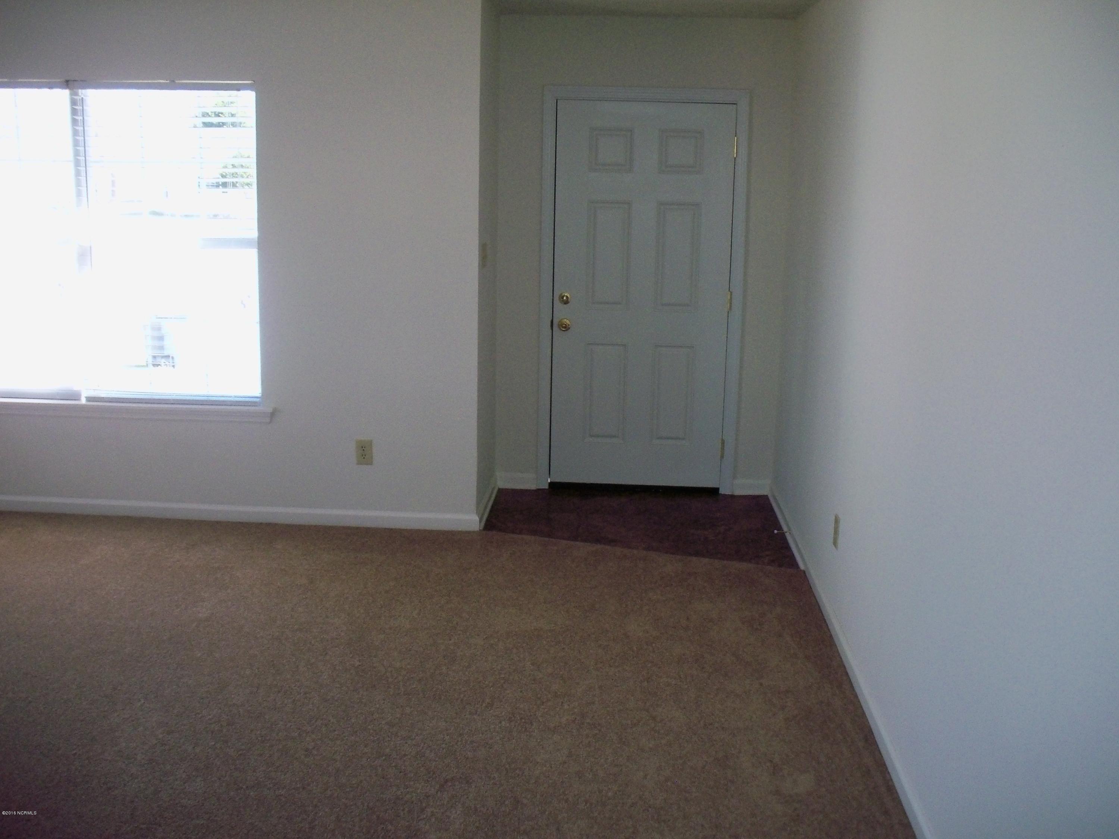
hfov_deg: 49.0
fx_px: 1228
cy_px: 420
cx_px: 560
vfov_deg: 37.7
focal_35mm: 38
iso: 250
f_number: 3.5
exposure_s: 1/60
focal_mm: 6.3
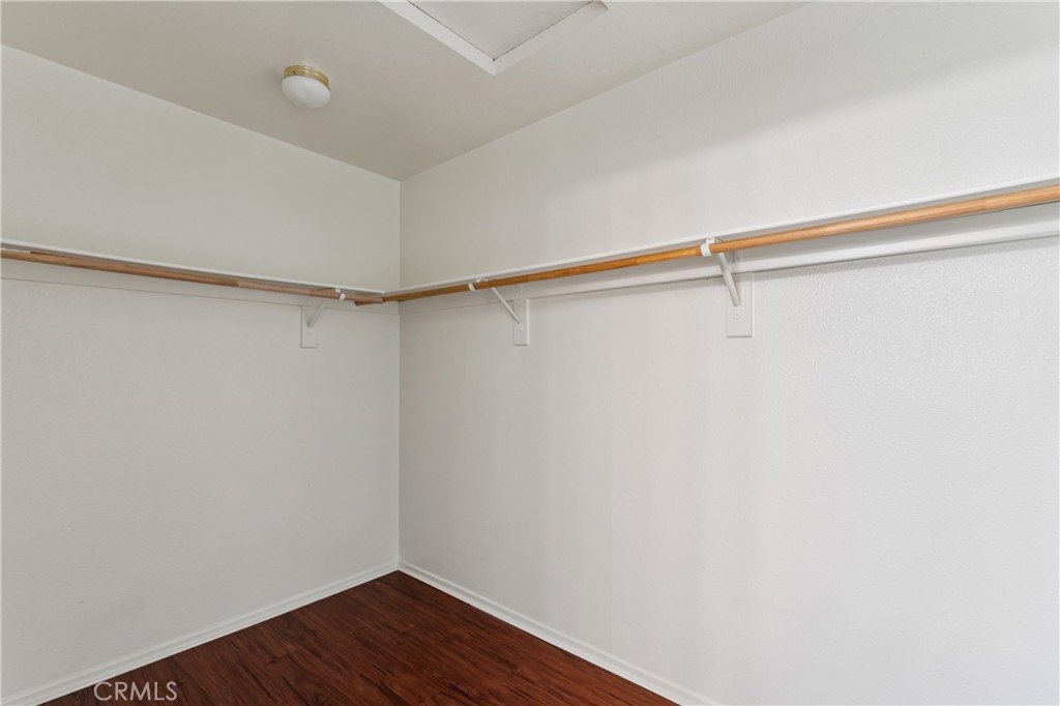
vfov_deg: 72.7
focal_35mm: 16
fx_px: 480
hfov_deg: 95.7
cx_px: 530
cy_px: 353
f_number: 13
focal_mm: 16.3
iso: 100
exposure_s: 5
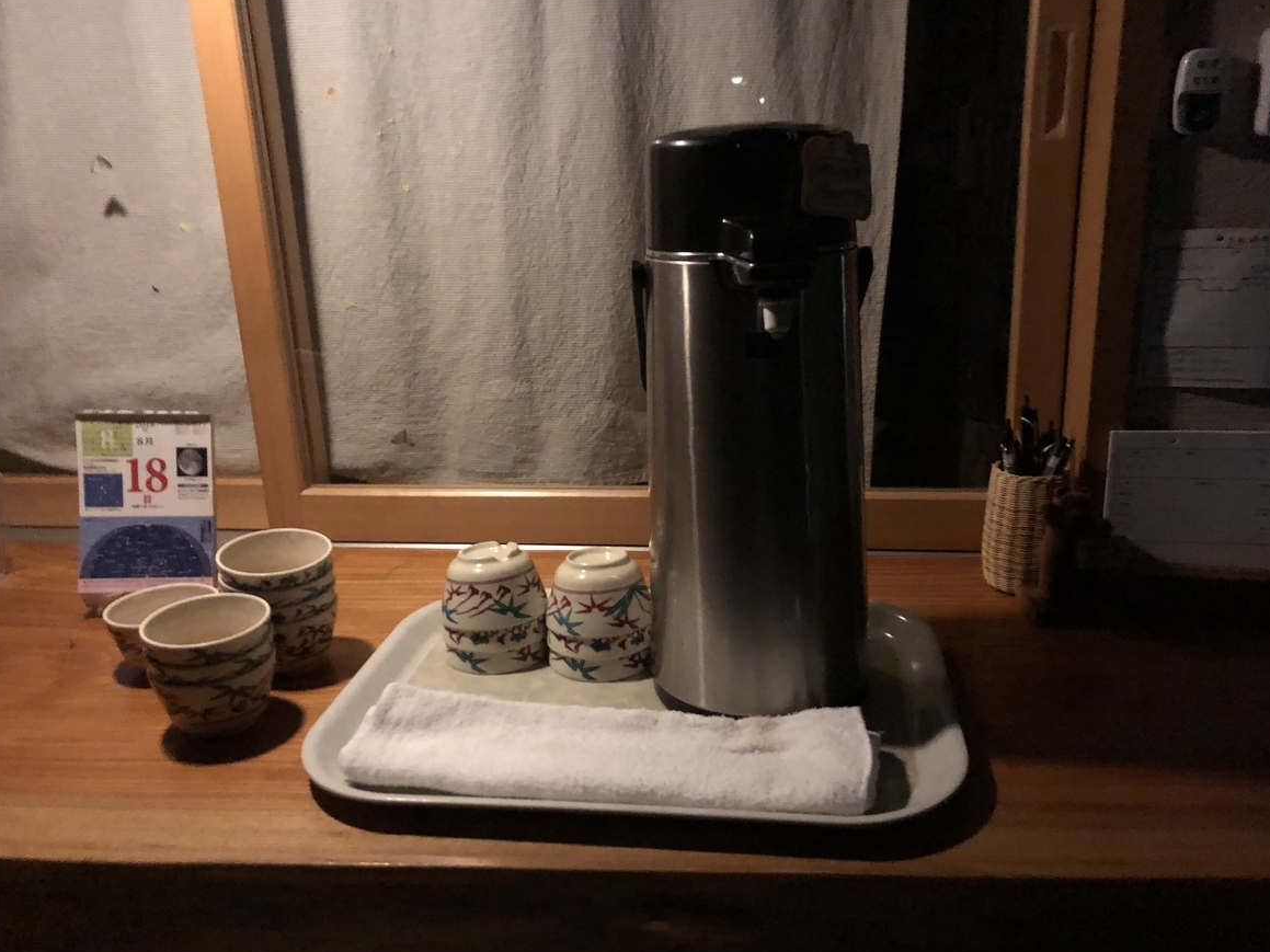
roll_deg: +3.8
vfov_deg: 48.2
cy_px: 479
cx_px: 629
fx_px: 1064
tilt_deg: -18.4
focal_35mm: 29
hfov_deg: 61.7
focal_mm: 3.99
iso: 160
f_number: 1.8
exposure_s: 1/4
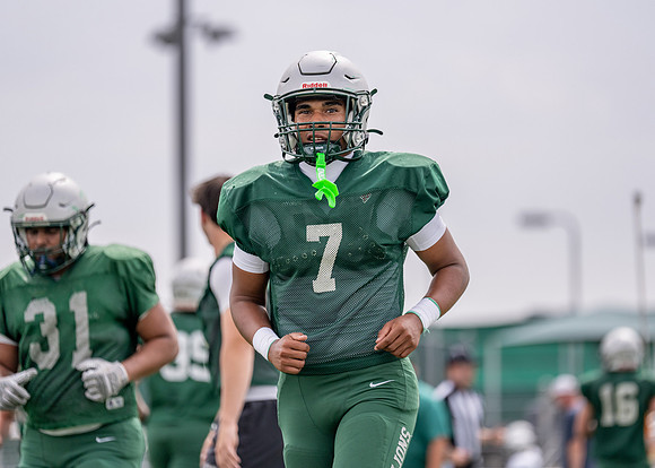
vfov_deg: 7.3
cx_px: 341
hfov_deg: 10.2
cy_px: 225
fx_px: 3661
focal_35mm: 197
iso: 250
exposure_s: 1/3200
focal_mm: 173
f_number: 2.8
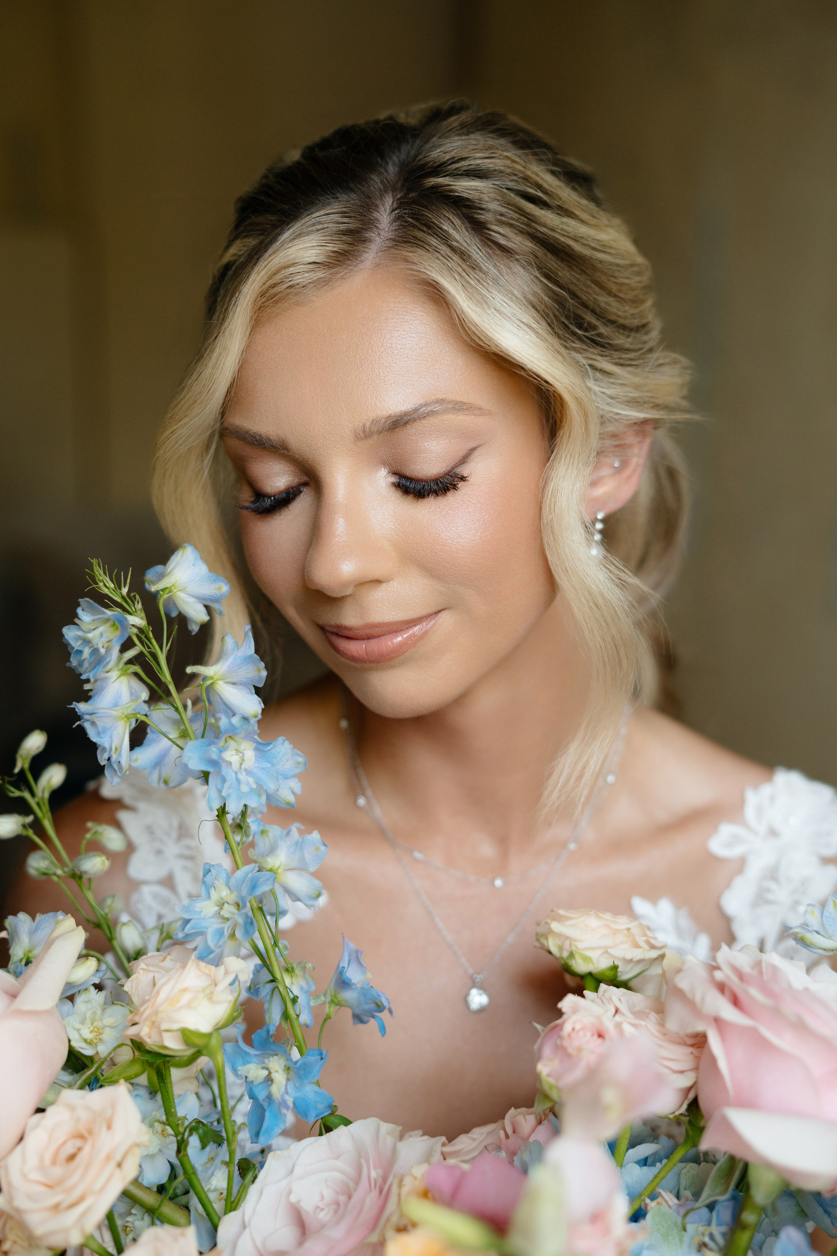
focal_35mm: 50
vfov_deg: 39.6
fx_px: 1744
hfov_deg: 27.0
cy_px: 628
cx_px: 418
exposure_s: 1/250
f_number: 2.8
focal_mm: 50
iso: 1000
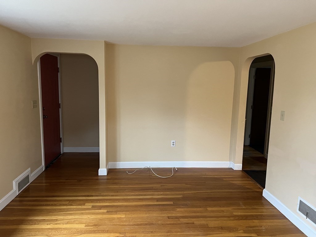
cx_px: 158
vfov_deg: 53.1
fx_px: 237
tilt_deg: -8.0
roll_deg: -1.1
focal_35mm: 26
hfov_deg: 67.3
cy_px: 118
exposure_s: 1/60
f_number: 1.5
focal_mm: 5.7
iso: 400
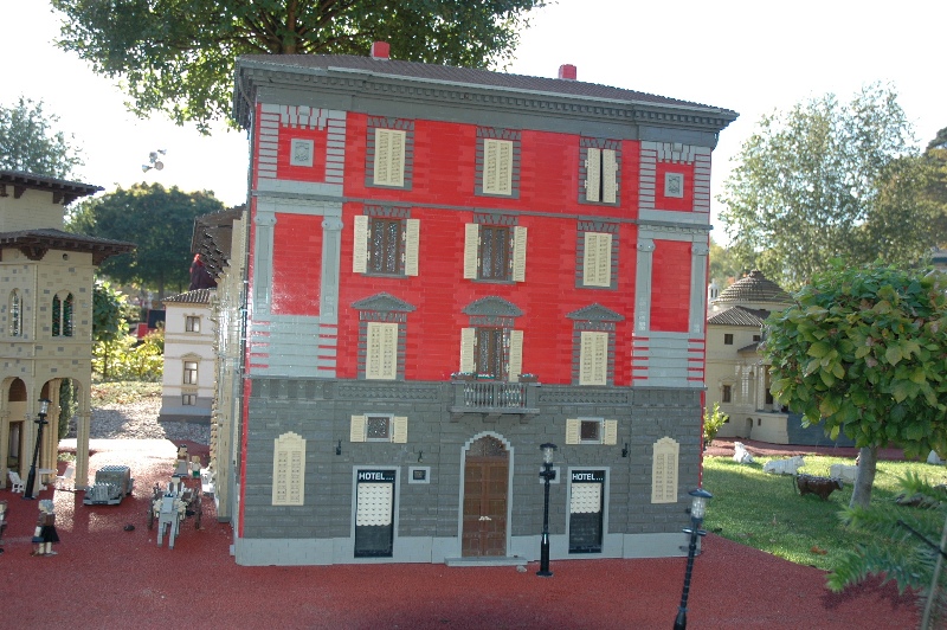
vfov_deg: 35.4
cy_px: 315
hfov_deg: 51.3
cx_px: 474
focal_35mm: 38
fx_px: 986
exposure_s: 1/250
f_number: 3.8
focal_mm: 25
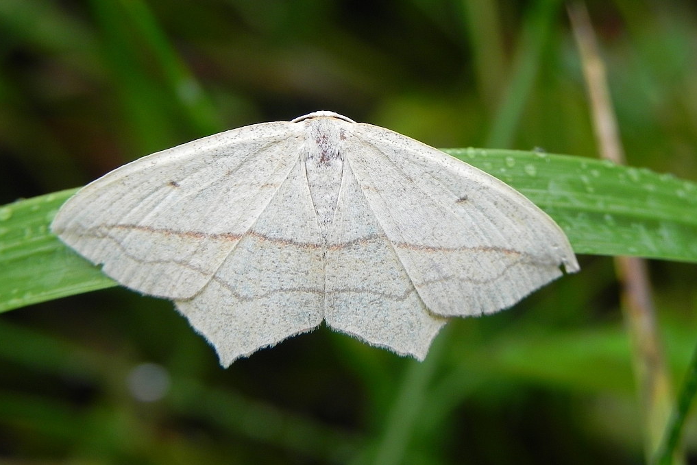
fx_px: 2130
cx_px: 348
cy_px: 241
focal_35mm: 110
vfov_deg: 12.5
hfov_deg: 18.6
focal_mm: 18.8
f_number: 4.5
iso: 160
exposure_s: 1/168
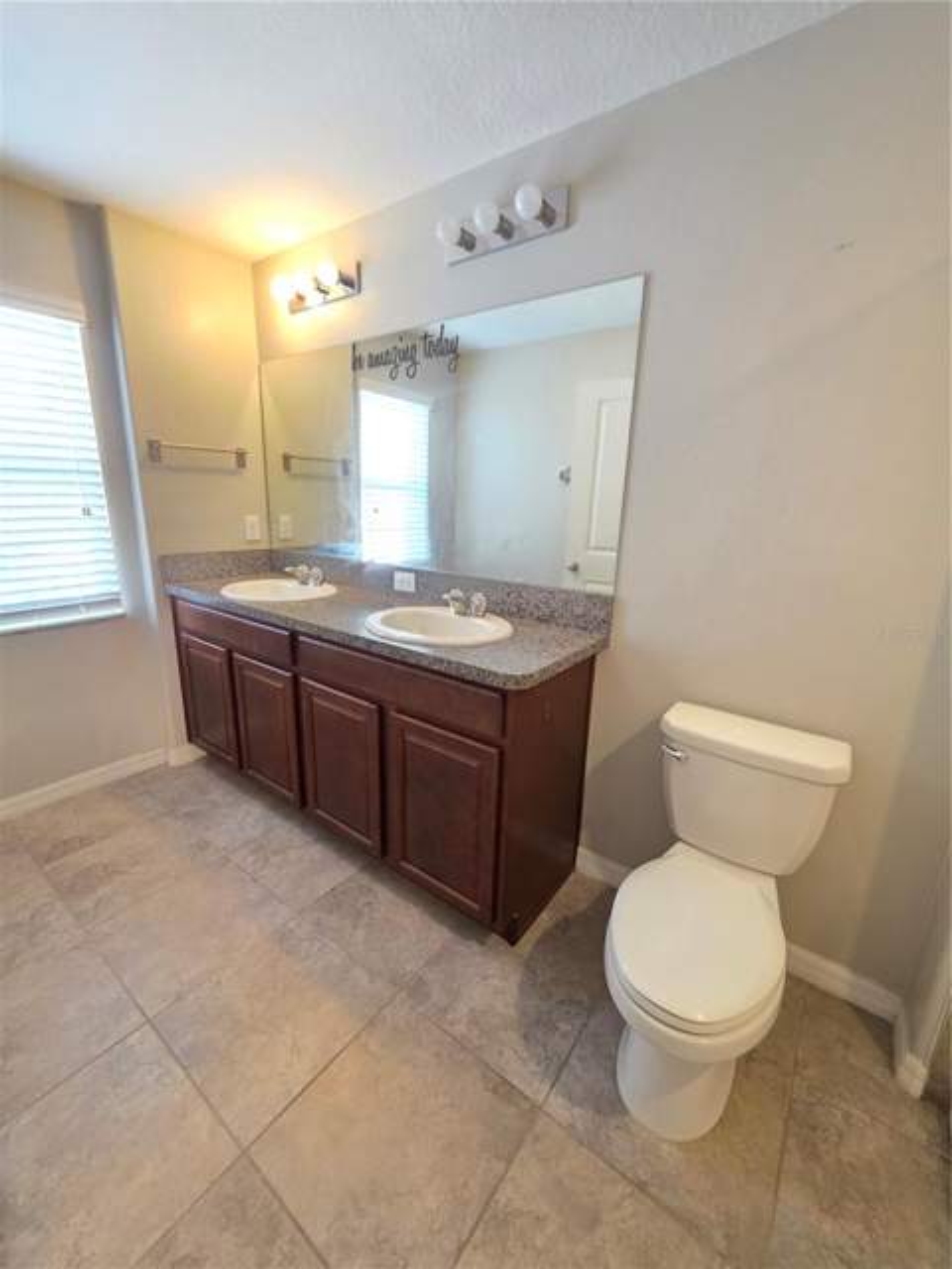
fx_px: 477
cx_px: 476
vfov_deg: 106.2
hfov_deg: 89.9
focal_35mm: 13
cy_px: 634
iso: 400
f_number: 1.9
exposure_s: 1/60
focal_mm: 2.2
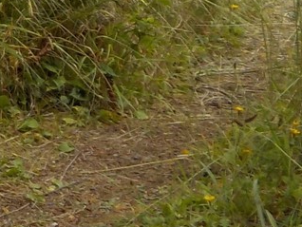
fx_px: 1668
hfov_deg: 9.7
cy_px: -170
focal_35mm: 191
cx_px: -291
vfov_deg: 7.6
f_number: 3.7
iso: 125
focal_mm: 5.2
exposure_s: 1/500
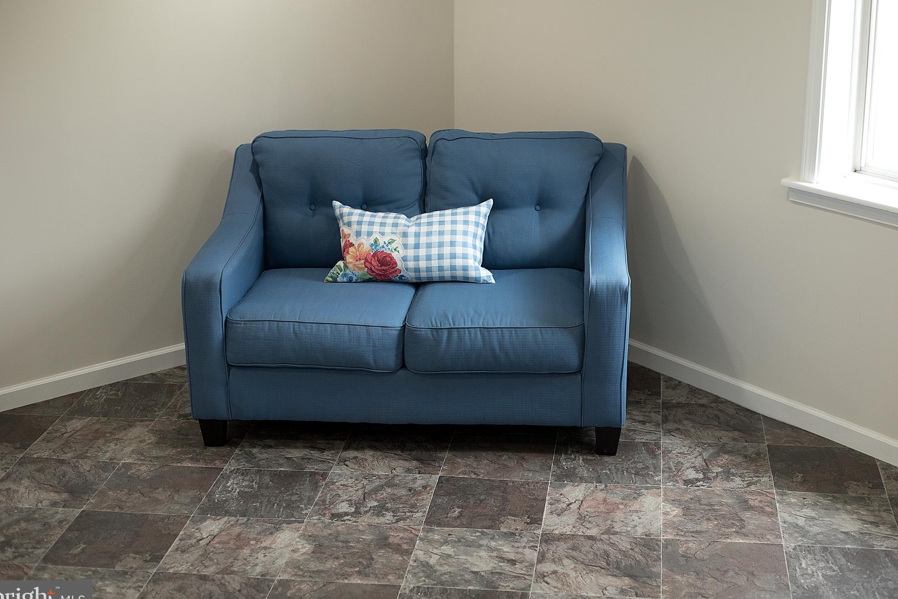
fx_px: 1397
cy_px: 281
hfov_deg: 35.6
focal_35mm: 56
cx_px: 486
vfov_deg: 24.2
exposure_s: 1/320
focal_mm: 50
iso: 1250
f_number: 2.5
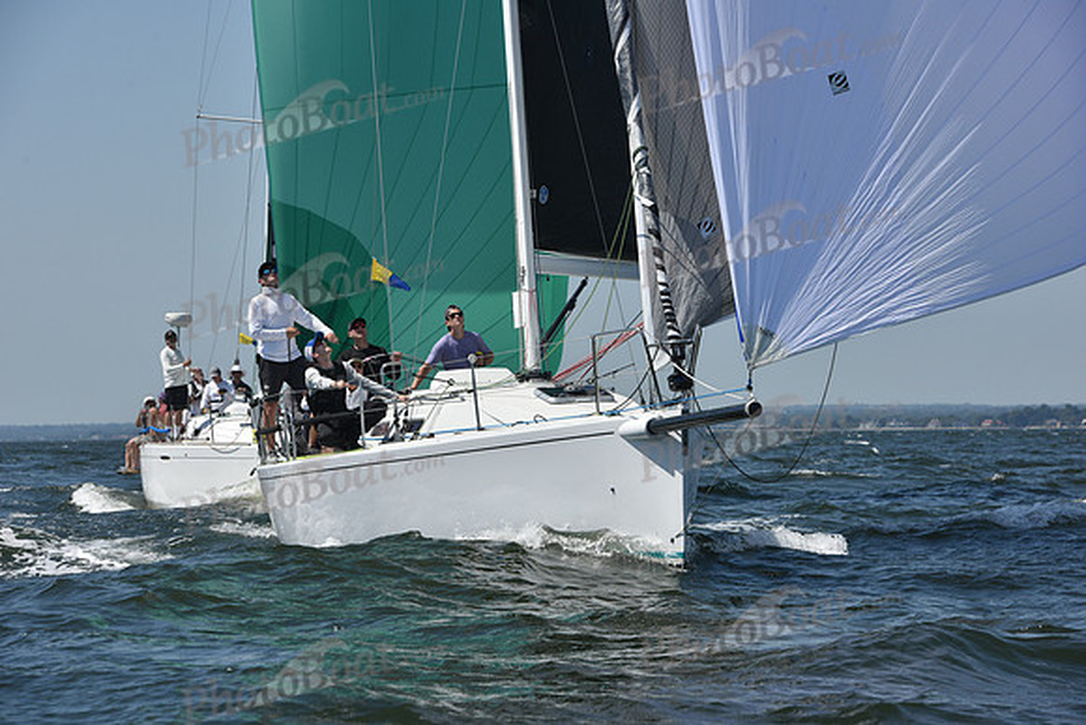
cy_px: 362
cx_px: 543
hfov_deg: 15.2
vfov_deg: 10.2
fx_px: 4073
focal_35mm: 135
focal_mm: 135
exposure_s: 1/1250
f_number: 9
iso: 250
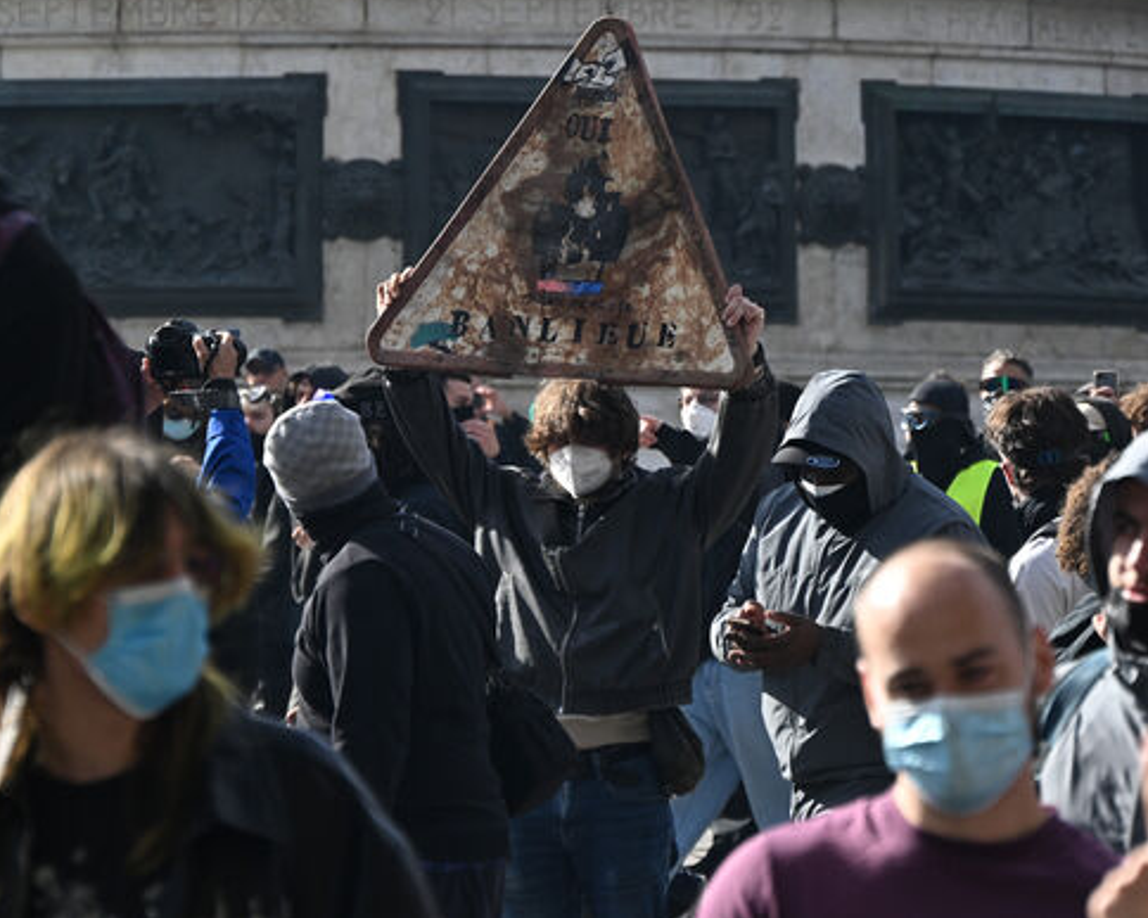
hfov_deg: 7.9
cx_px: 586
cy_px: 189
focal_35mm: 244
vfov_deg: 6.3
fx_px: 8289
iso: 640
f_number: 6.3
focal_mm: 135
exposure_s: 1/1600
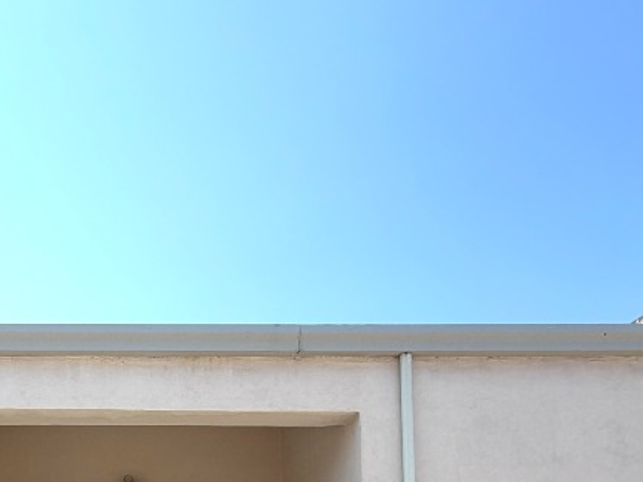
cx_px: 82
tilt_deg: +3.3
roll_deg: -0.2
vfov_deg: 29.8
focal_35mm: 39
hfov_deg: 44.2
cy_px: 619
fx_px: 724
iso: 20
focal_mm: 2.22
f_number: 2.2
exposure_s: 1/770
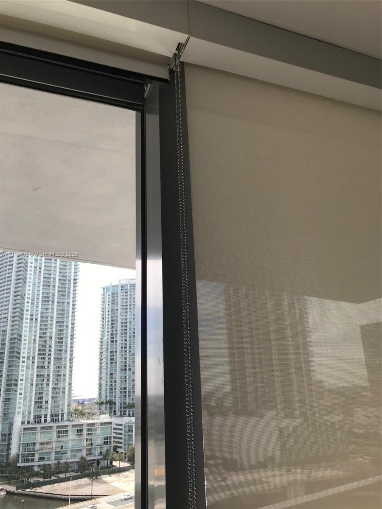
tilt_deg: +17.5
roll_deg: +1.8
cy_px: 254
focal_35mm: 28
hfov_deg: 49.7
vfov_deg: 63.4
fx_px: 412
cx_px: 191
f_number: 1.8
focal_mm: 3.99
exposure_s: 1/357
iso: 20
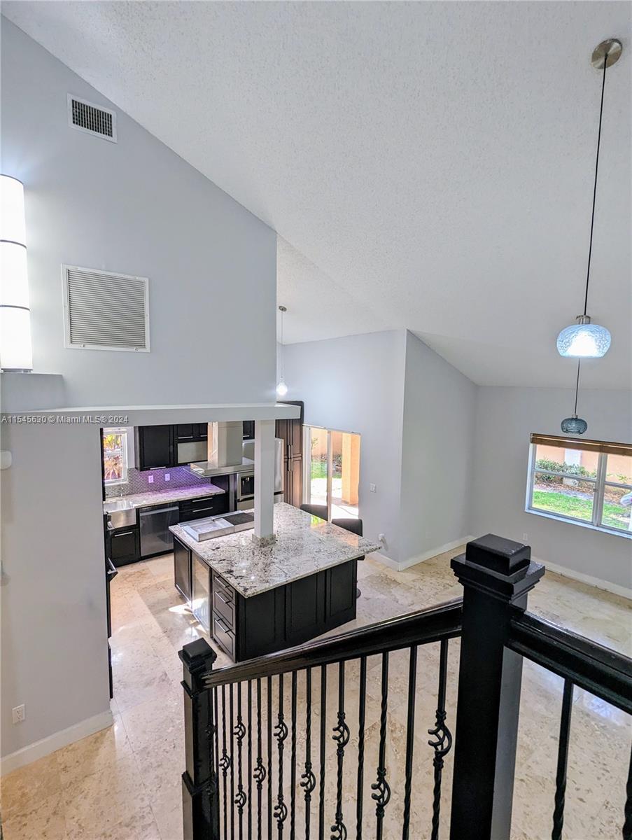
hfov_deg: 78.2
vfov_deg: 94.4
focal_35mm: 16
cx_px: 316
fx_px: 389
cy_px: 420
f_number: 2.2
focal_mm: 2.35
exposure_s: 1/60
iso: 77
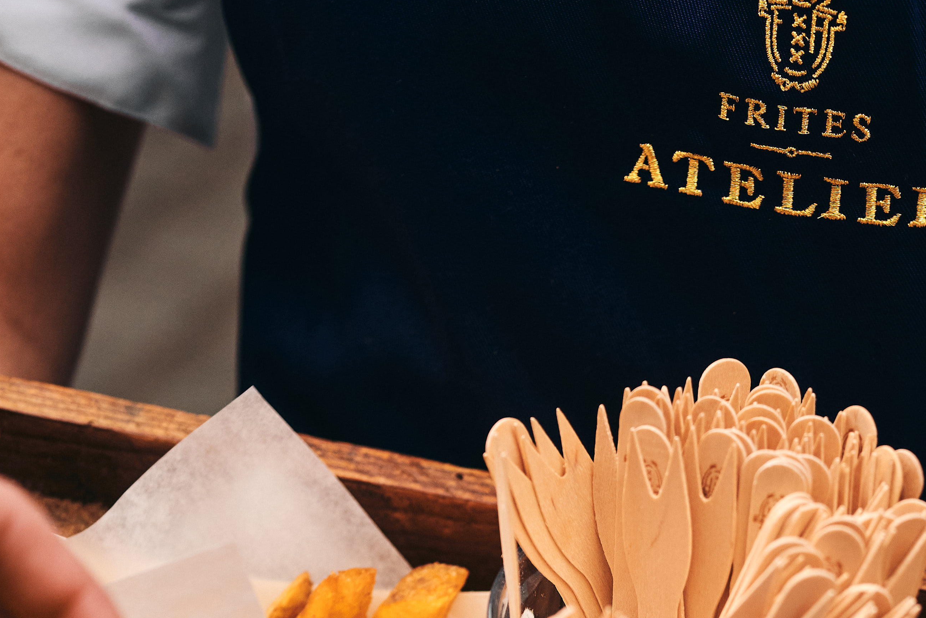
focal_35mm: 161
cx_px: 781
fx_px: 4142
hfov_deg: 12.7
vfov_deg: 8.4
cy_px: 848
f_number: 2
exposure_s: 1/1600
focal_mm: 50
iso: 200
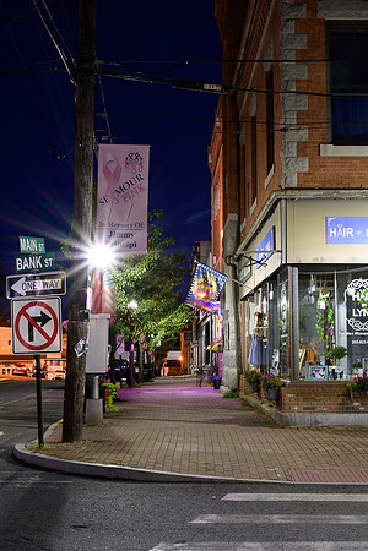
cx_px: 184
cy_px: 276
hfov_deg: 27.5
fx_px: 751
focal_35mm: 49
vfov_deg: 40.3
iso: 400
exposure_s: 20
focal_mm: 49
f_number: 22
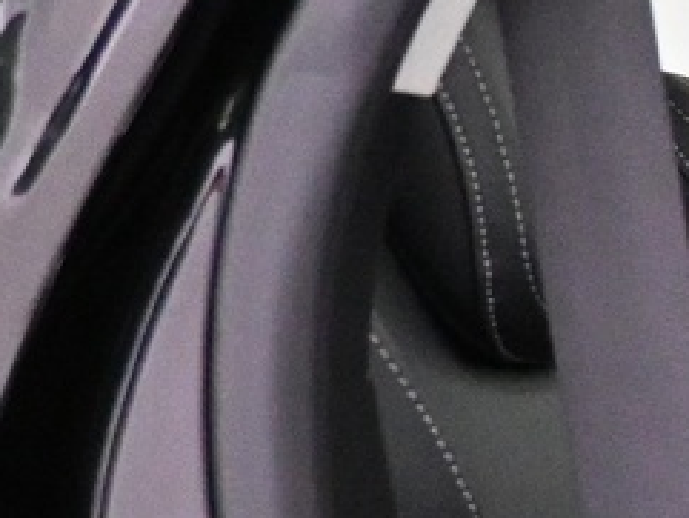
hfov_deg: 9.5
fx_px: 3087
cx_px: 2176
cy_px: 650
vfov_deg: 9.4
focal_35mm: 155
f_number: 3.5
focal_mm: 16
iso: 4000
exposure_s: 1/40
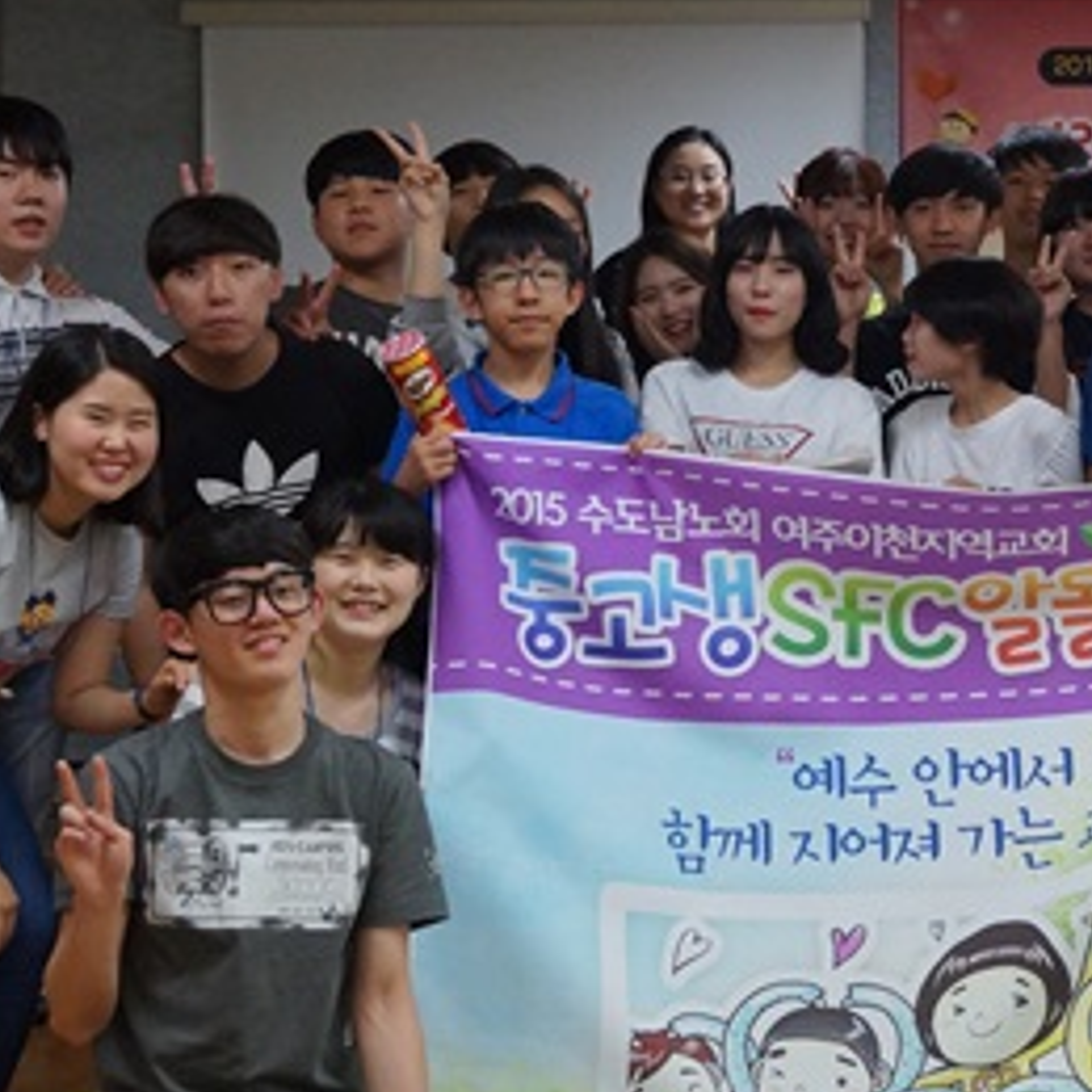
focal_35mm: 89
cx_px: 853
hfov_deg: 19.3
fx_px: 3176
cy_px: 359
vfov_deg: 19.4
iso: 1250
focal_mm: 26
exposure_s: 1/160
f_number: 4.5
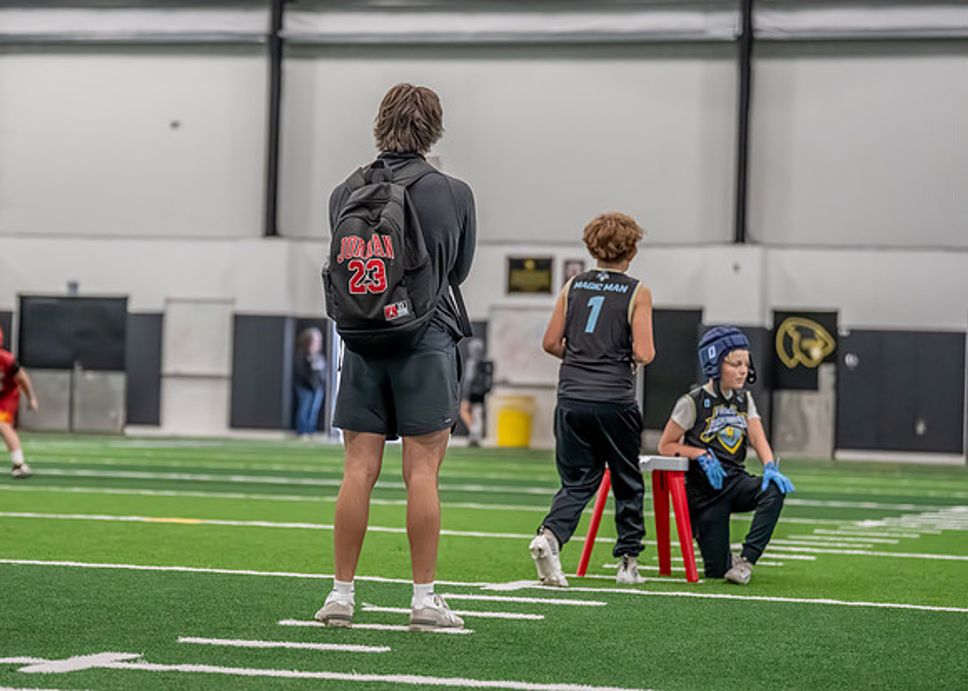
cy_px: 312
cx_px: 354
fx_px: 3271
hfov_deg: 16.8
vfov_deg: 12.1
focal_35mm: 119
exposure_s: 1/1000
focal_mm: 95
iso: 6400
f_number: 2.8
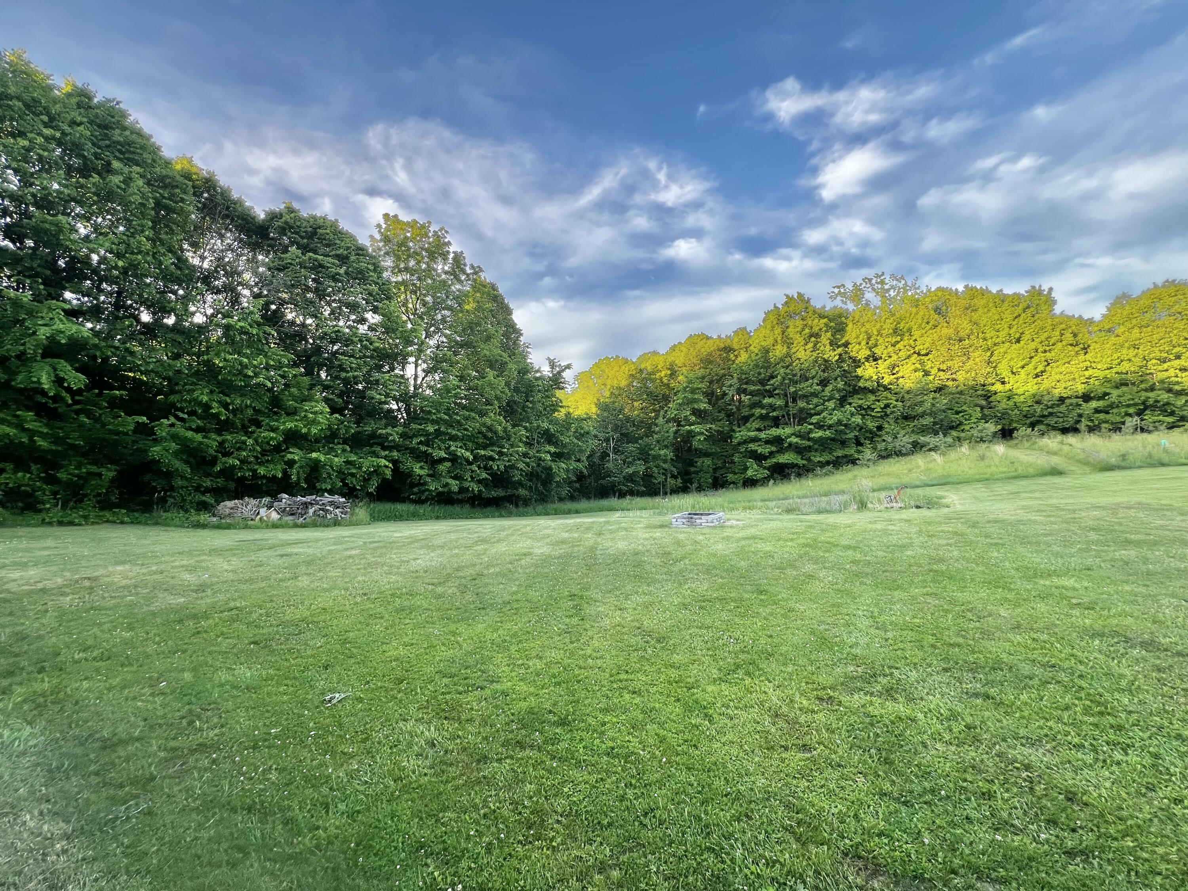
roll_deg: +0.9
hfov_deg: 106.2
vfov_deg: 89.9
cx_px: 594
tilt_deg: +3.0
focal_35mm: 13
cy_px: 446
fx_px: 446
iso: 32
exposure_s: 1/124
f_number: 1.8
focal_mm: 1.57
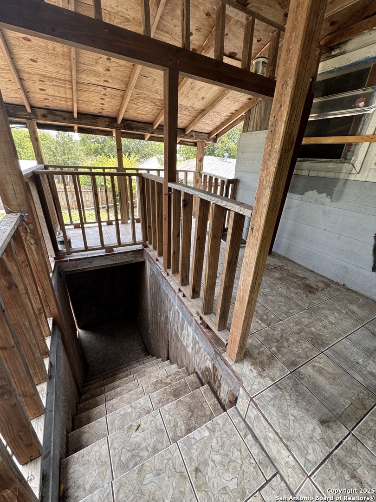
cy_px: 251
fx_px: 203
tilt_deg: -24.1
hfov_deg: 85.7
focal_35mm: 14
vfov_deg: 102.1
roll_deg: -3.6
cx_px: 188
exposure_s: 1/99
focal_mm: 2.22
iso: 64
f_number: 2.2
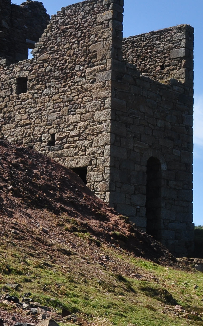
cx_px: 378
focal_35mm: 105
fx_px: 930
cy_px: 163
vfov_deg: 19.8
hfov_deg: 11.5
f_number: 11
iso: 200
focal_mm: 22
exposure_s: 1/250
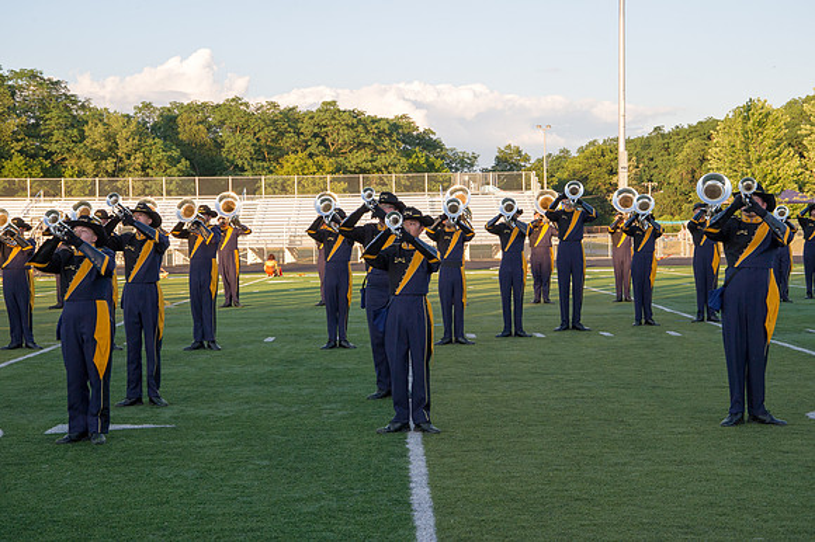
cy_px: 271
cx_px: 408
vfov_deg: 21.5
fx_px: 1427
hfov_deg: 31.9
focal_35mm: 63
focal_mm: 58
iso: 640
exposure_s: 1/320
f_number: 9
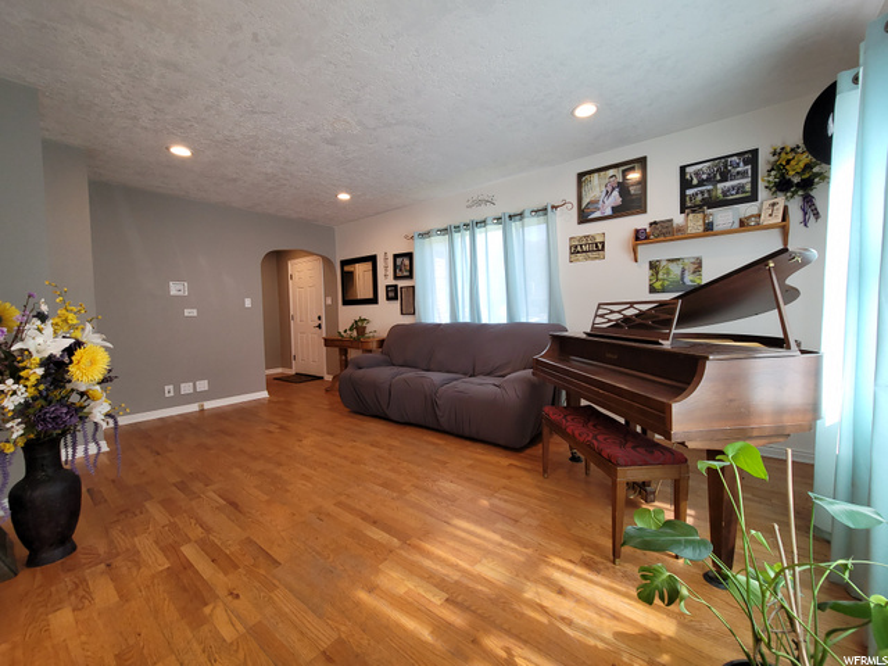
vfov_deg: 89.9
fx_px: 333
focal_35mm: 13
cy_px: 333
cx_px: 444
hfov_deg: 106.2
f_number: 2.2
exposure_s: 1/59
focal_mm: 2.2
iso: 64
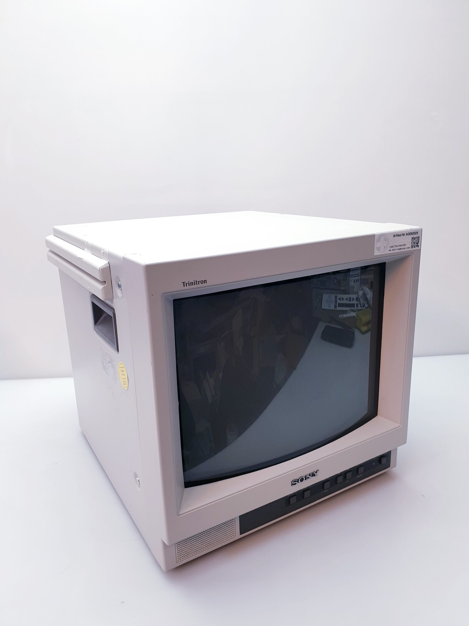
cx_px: 234
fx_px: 470
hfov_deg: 53.1
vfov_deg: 67.3
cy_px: 313
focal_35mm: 26
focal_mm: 4.3
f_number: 2.4
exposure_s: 1/50
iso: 125
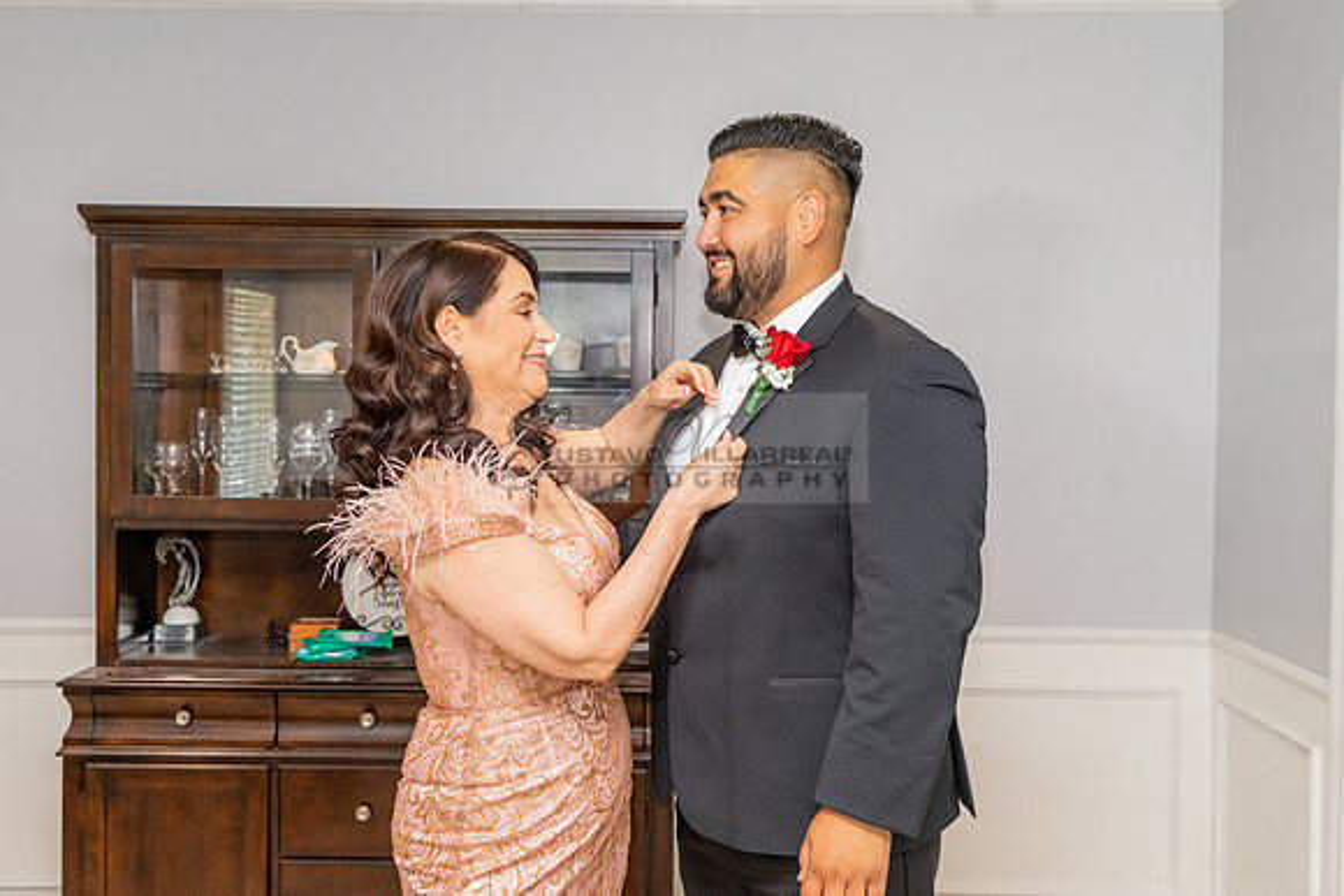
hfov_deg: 49.1
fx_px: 1473
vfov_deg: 33.9
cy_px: 448
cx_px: 672
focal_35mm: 39
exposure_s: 1/160
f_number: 4
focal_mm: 38
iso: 640
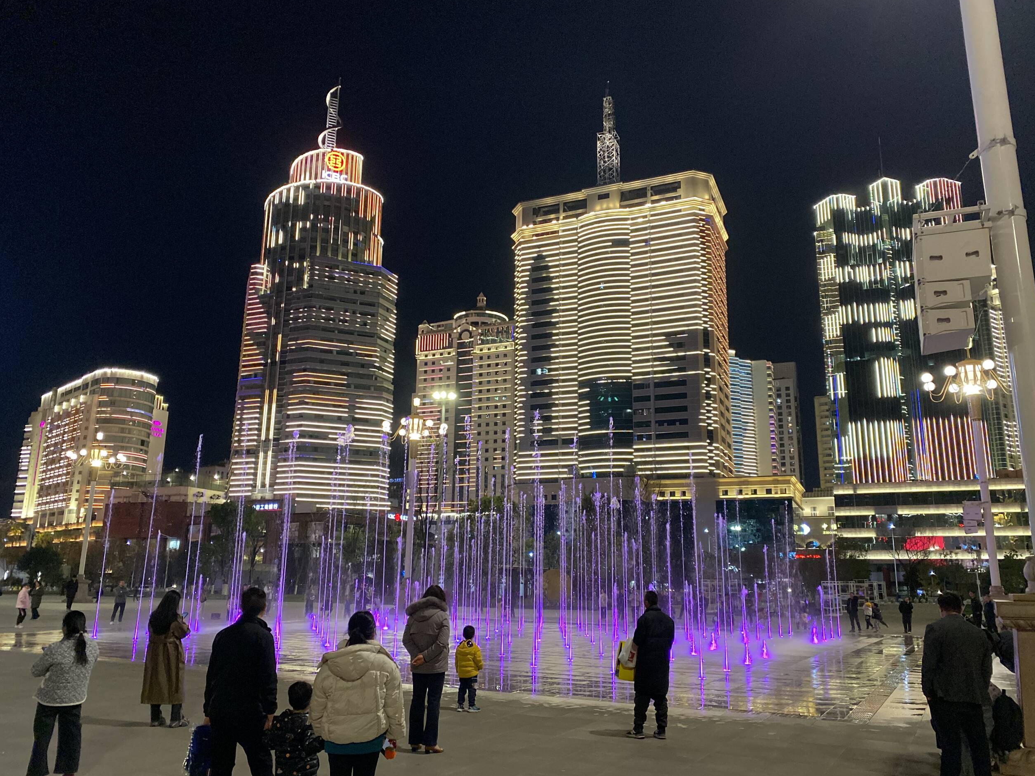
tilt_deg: +13.4
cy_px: 398
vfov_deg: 51.3
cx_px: 524
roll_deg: -1.1
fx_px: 807
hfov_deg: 65.3
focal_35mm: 27
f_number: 1.8
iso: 400
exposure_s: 1/60
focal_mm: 4.25
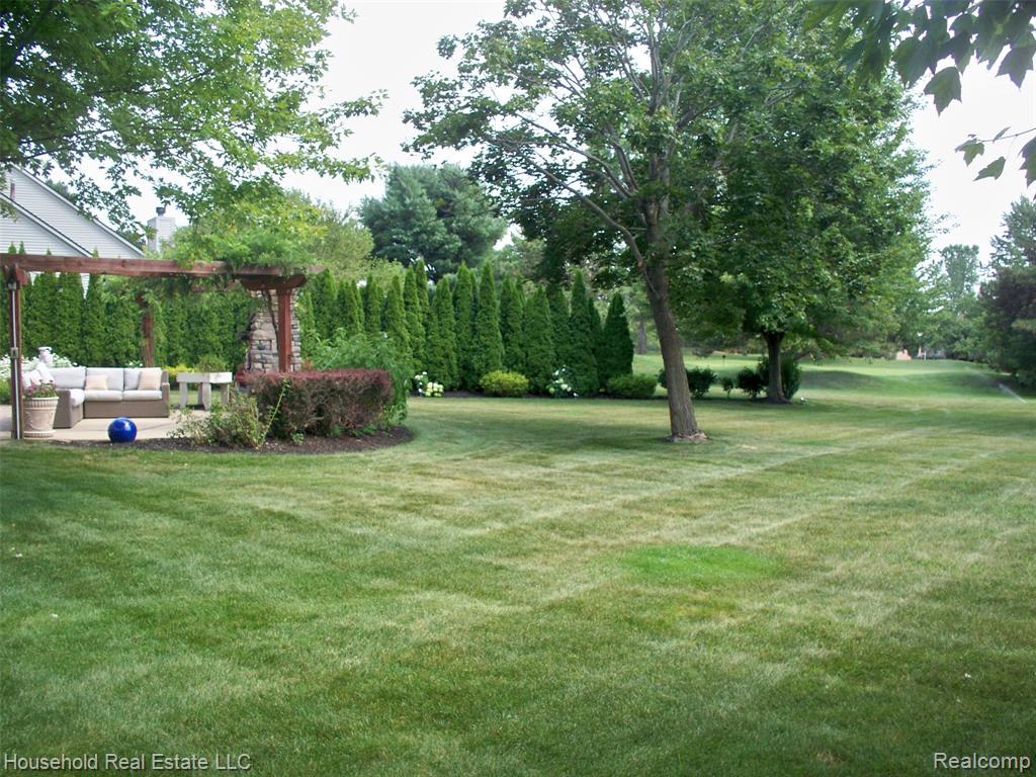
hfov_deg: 52.6
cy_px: 388
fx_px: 1047
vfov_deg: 40.7
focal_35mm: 35
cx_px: 518
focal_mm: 7.54
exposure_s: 1/320
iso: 80
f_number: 2.8
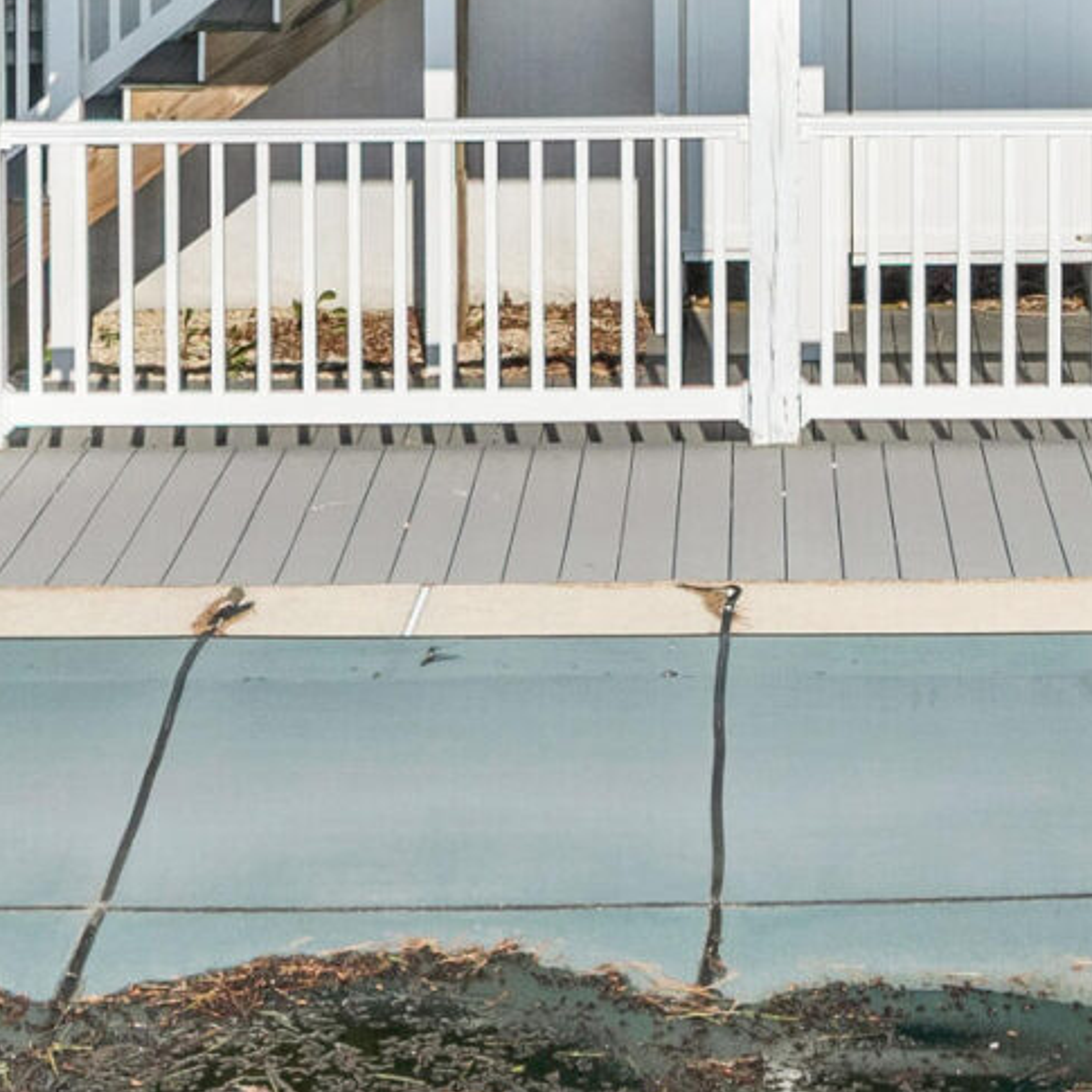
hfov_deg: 15.5
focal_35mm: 112
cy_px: -526
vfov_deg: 14.5
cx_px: 826
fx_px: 3997
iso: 140
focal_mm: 12.29
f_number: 2.8
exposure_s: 1/800
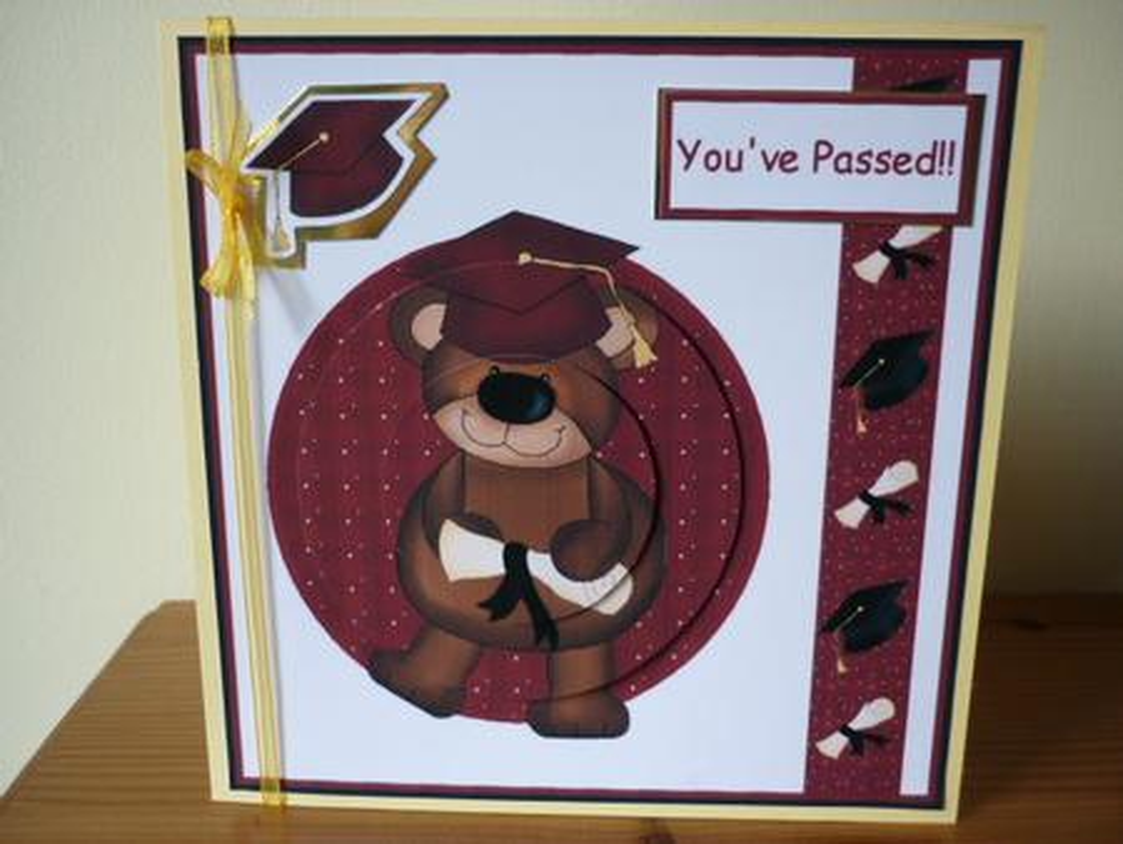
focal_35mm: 33
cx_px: 562
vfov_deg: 43.0
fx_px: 1071
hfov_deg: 55.3
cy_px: 422
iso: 100
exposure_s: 1/30
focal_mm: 5.5
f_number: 2.8
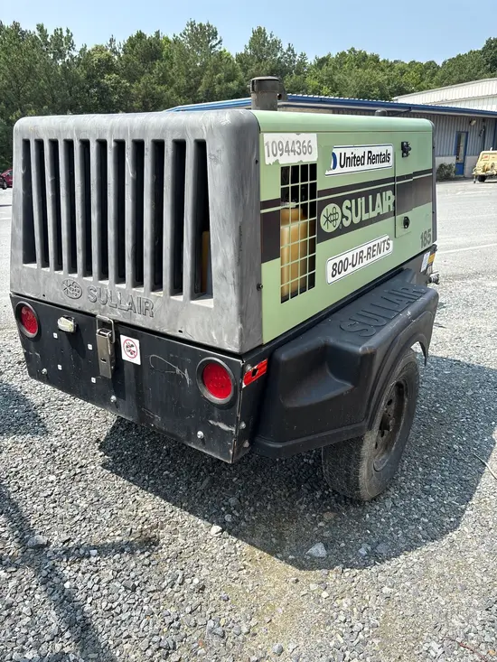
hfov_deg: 53.1
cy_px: 331
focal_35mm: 26
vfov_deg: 67.3
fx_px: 498
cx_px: 248
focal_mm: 5.96
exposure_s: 1/1517
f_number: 1.6
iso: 50
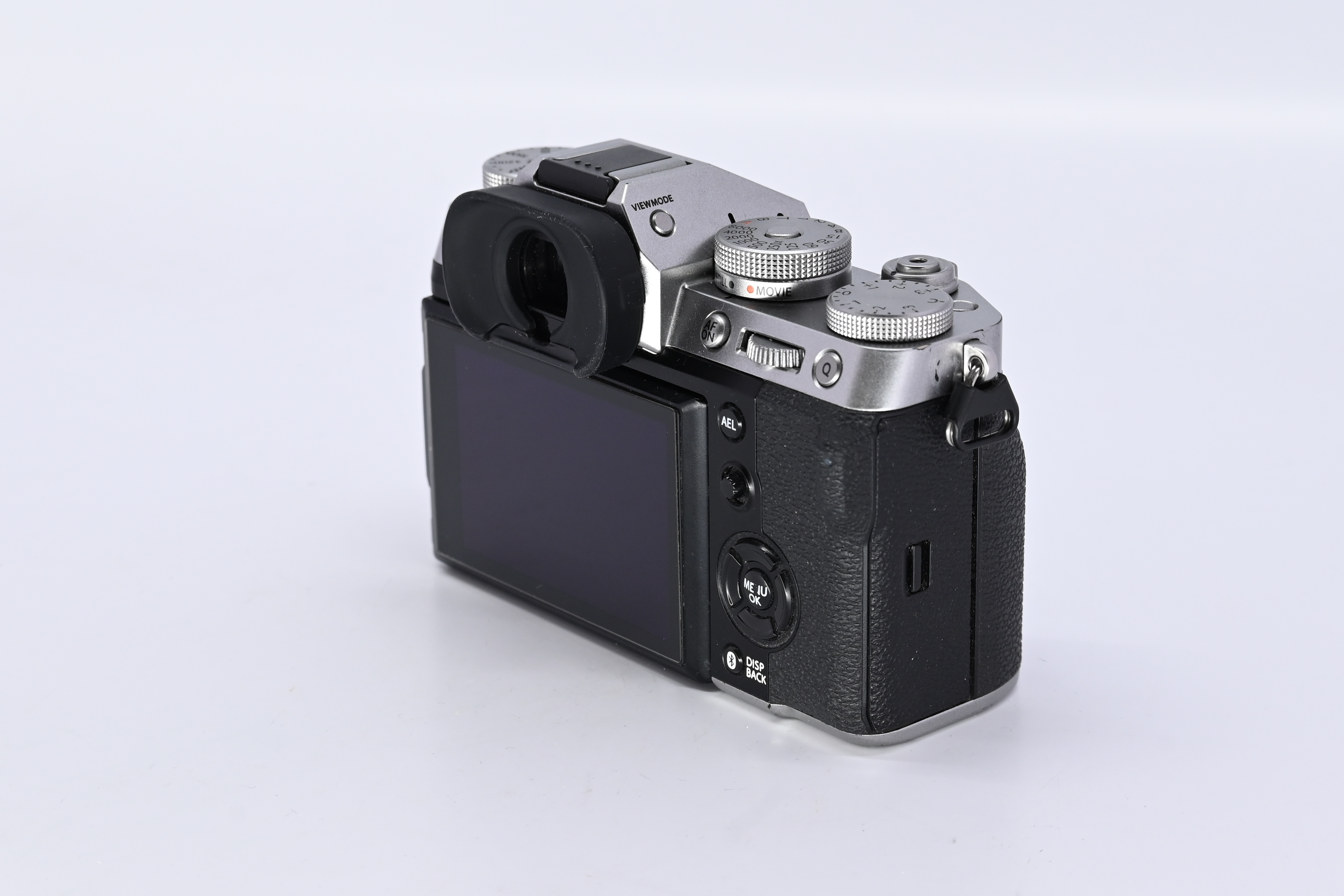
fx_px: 3136
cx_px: 672
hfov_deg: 24.2
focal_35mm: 84
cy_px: 448
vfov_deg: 16.3
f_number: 9
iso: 500
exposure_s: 1/200
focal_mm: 56
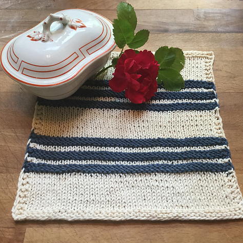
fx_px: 294
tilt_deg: -57.5
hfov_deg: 44.9
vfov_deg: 44.9
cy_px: 122
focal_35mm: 37
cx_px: 135
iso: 40
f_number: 2.4
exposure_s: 1/30
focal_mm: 3.3
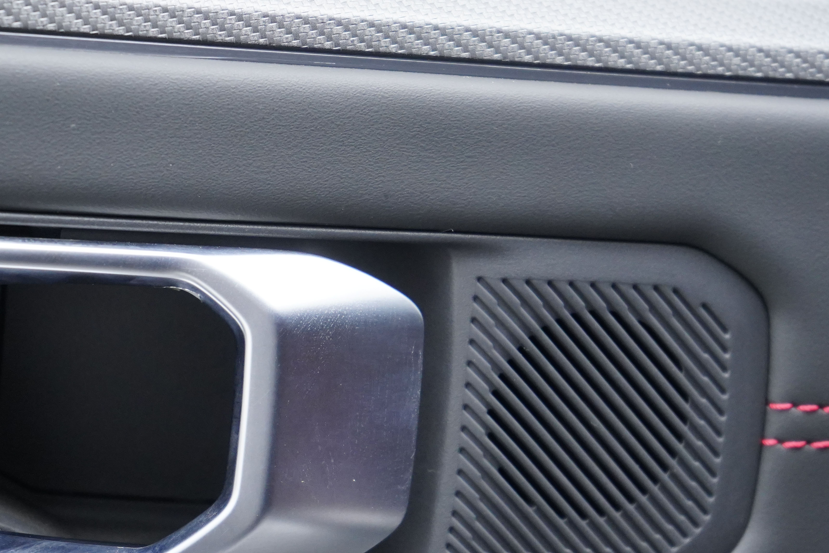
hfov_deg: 16.7
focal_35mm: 122
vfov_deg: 11.2
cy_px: 318
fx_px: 2809
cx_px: 229
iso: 2500
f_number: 5.6
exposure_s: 1/80
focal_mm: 70
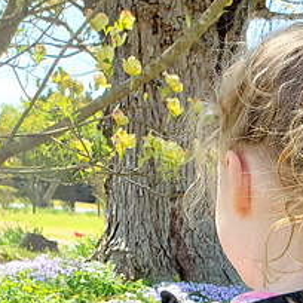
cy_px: 447
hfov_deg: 22.9
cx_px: 316
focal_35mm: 72
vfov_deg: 20.7
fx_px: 713
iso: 50
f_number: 2.4
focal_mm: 4.3
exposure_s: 1/583
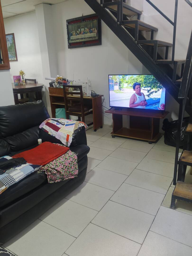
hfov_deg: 58.9
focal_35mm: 23
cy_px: 128
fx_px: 170
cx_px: 96
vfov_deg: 73.9
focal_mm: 4.09
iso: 451
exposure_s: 1/30
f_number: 1.6
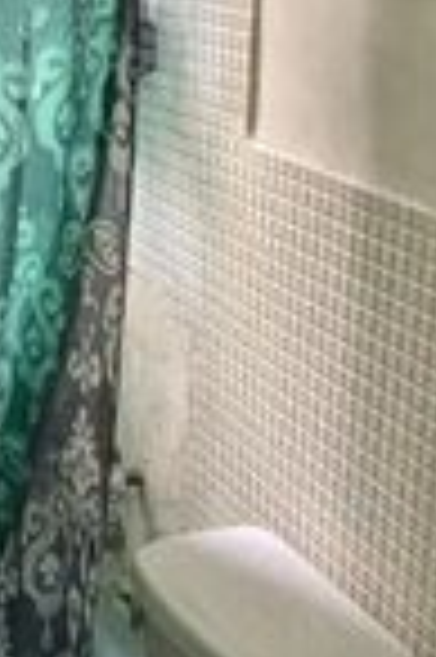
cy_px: 320
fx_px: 1329
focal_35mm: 73
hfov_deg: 17.3
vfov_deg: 27.7
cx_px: -157
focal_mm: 2.02
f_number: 1.7
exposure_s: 1/62.3
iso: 221
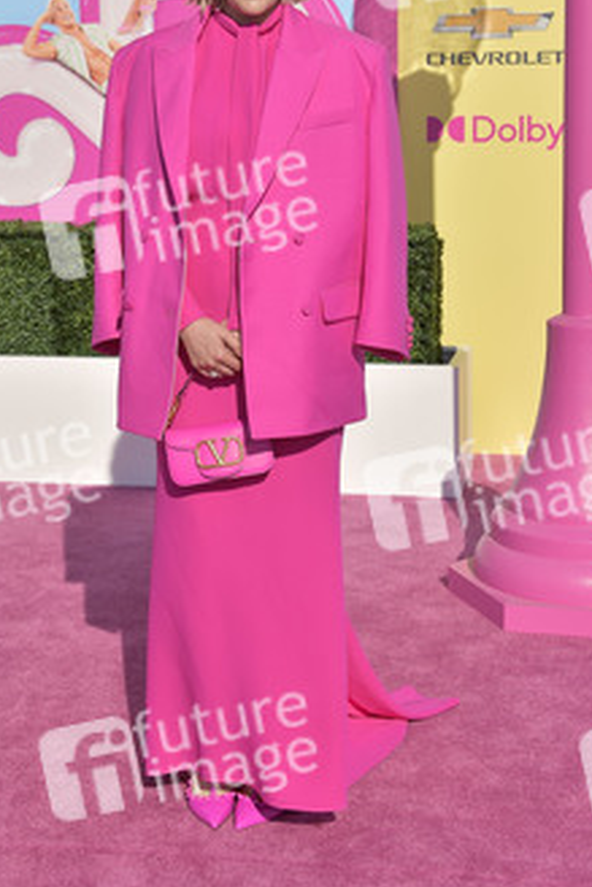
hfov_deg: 20.3
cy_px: 352
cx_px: 258
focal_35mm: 67
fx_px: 1651
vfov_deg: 30.0
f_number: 6.3
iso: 80
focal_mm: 55
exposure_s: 1/640
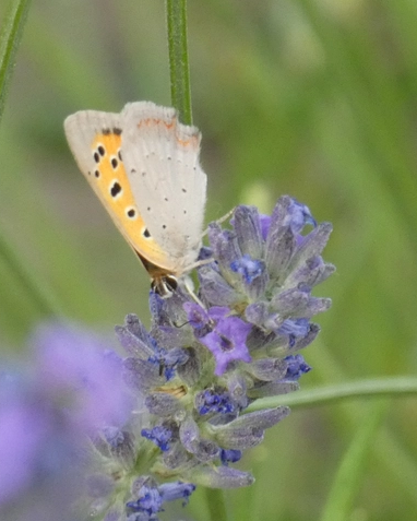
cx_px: 176
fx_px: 5689
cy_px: 260
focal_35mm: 369
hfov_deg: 4.2
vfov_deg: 5.2
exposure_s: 1/250
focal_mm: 50.6
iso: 500
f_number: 5.5
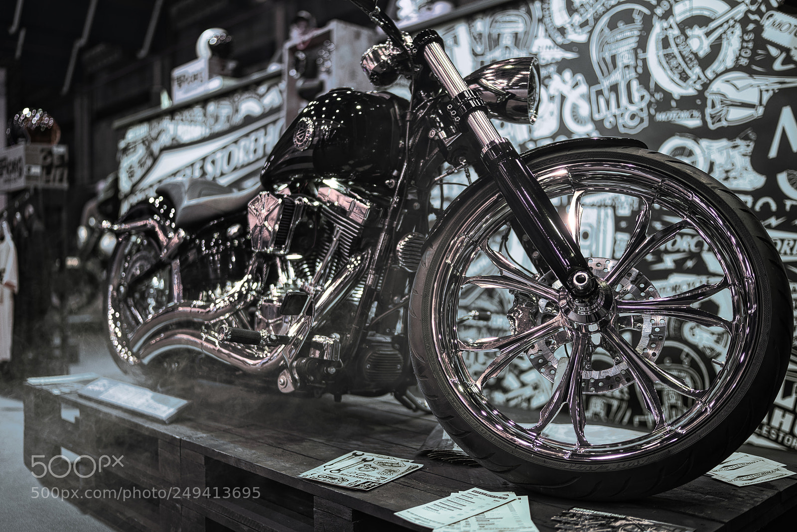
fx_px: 775
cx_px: 398
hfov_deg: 54.4
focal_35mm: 35
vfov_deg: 37.9
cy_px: 266
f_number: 1.4
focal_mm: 35
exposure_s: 1/40
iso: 250
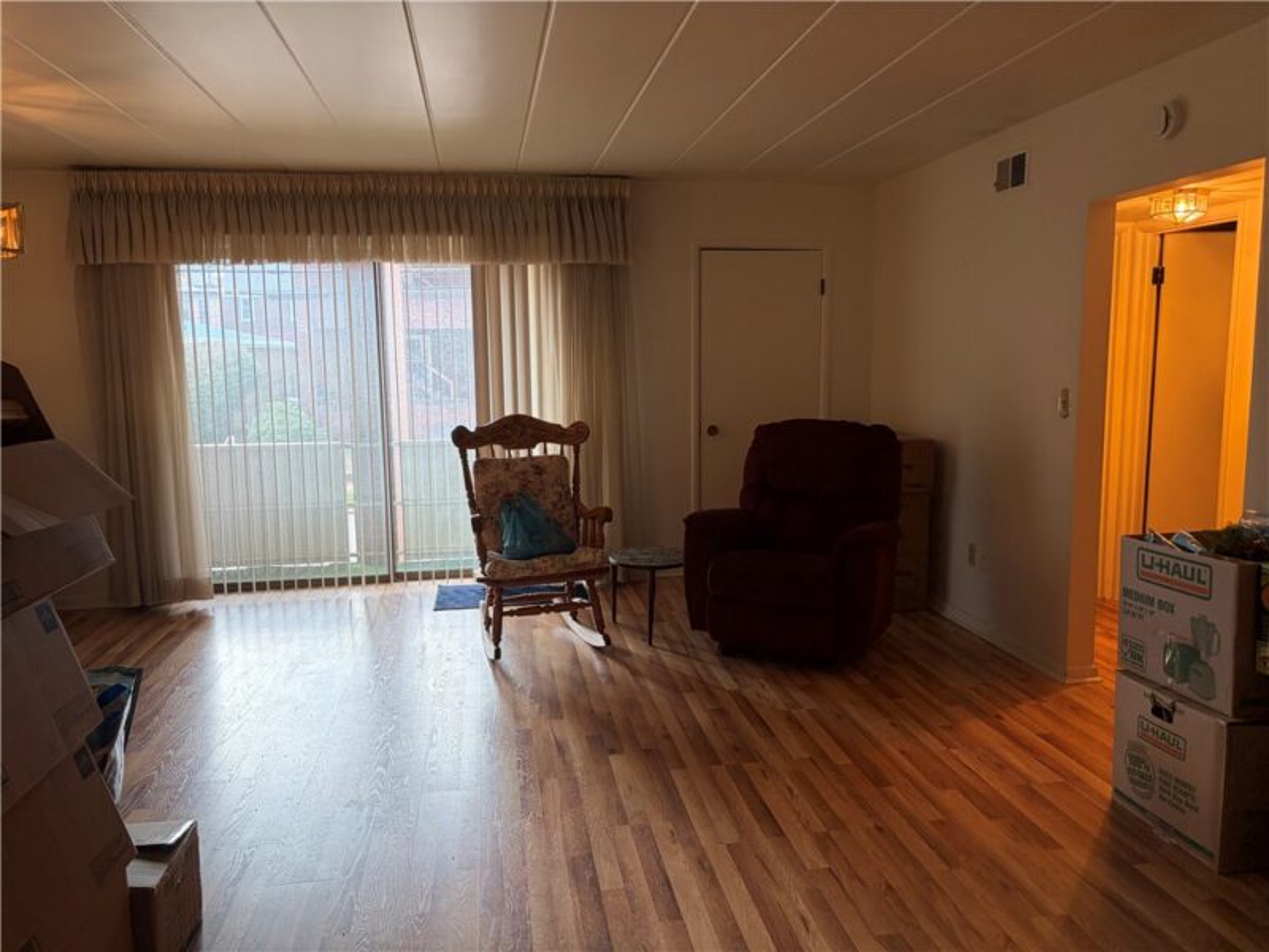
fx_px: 953
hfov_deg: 67.3
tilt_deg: -6.2
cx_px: 634
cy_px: 476
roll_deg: +1.3
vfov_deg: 53.1
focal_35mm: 26
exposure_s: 1/120
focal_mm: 5.96
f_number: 1.6
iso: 160
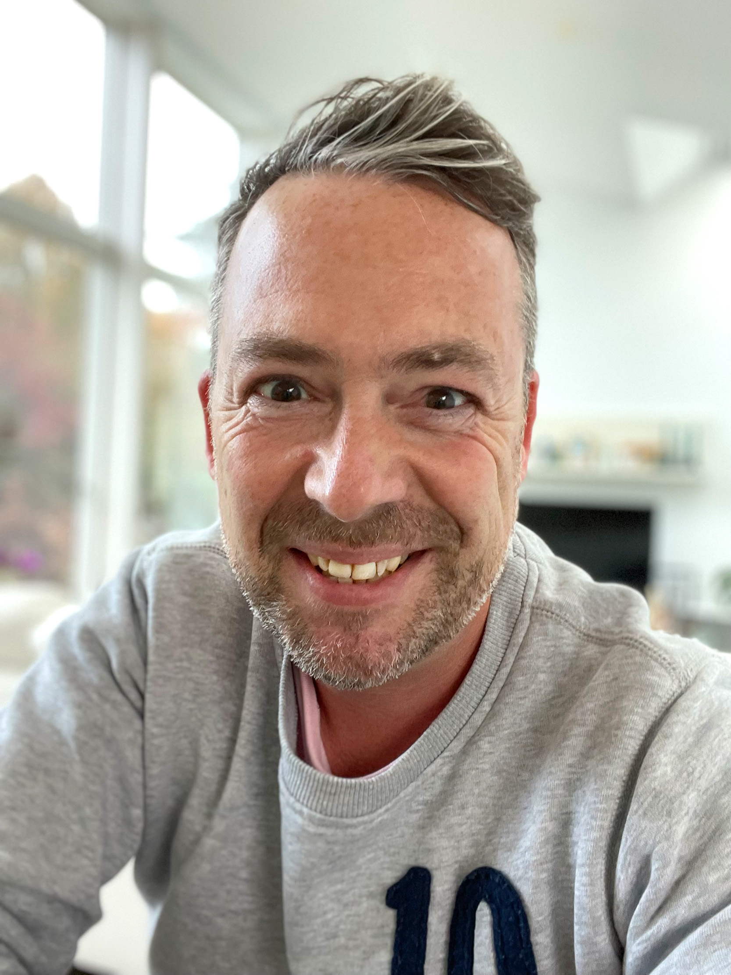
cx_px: 366
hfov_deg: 46.8
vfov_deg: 60.0
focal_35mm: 30
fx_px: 845
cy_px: 488
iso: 250
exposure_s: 1/34
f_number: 2.2
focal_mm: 2.71
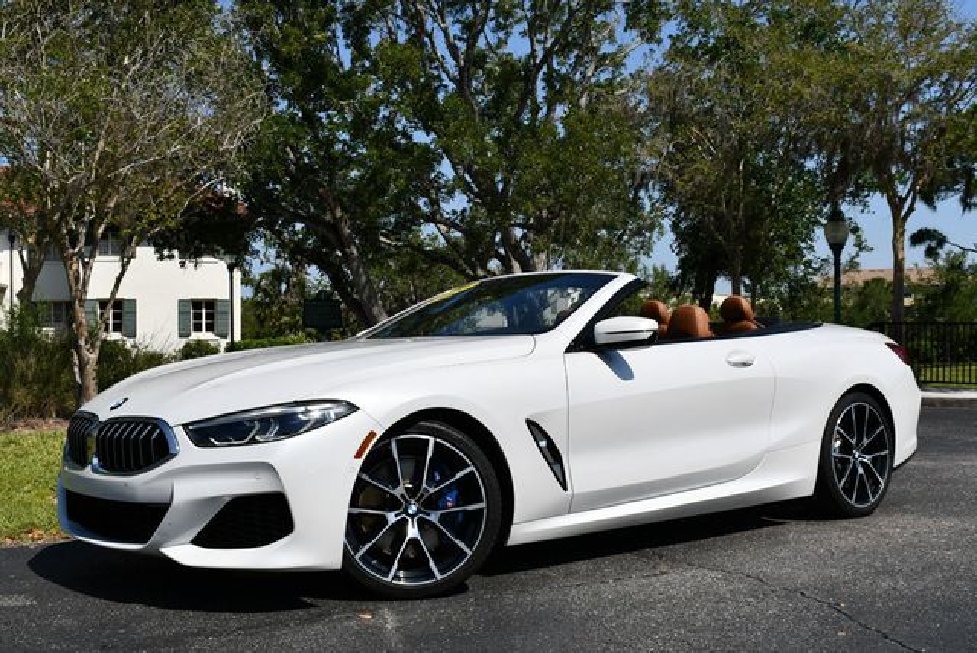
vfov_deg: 30.6
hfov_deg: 44.5
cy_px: 326
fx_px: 1195
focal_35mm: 44
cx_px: 488
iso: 100
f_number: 10
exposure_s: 1/400
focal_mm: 22
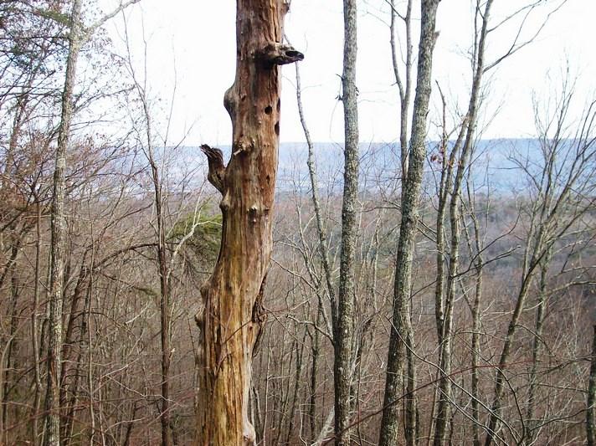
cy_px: 223
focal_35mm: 45
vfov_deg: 32.1
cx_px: 298
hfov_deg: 42.1
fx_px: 774
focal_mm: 7.6
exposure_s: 1/185
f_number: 3
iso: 80
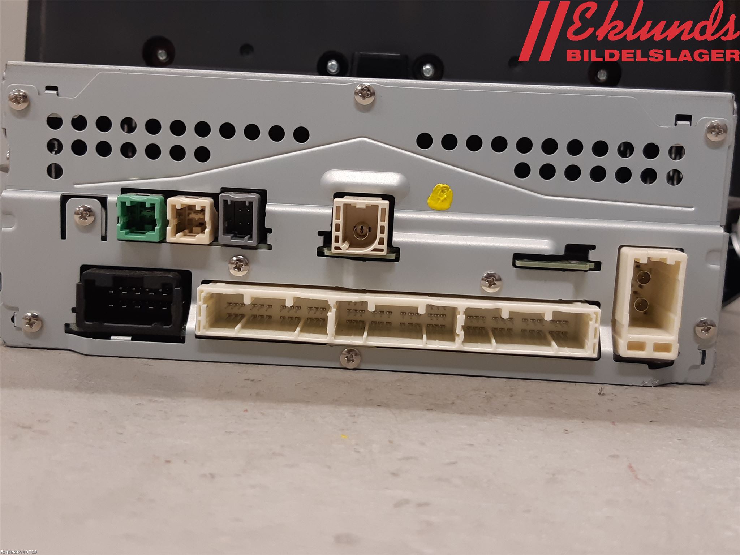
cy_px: 278
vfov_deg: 53.1
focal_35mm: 26
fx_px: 556
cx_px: 370
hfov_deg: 67.3
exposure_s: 1/50
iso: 100
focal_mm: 3.93
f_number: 1.7
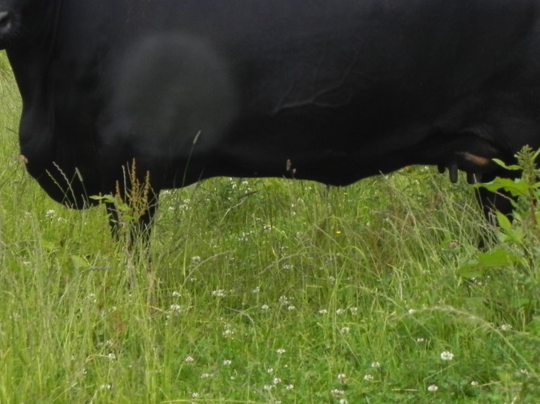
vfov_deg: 9.8
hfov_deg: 13.1
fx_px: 2355
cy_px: 96
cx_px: 236
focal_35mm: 151
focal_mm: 15.1
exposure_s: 1/299
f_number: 5.6
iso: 160
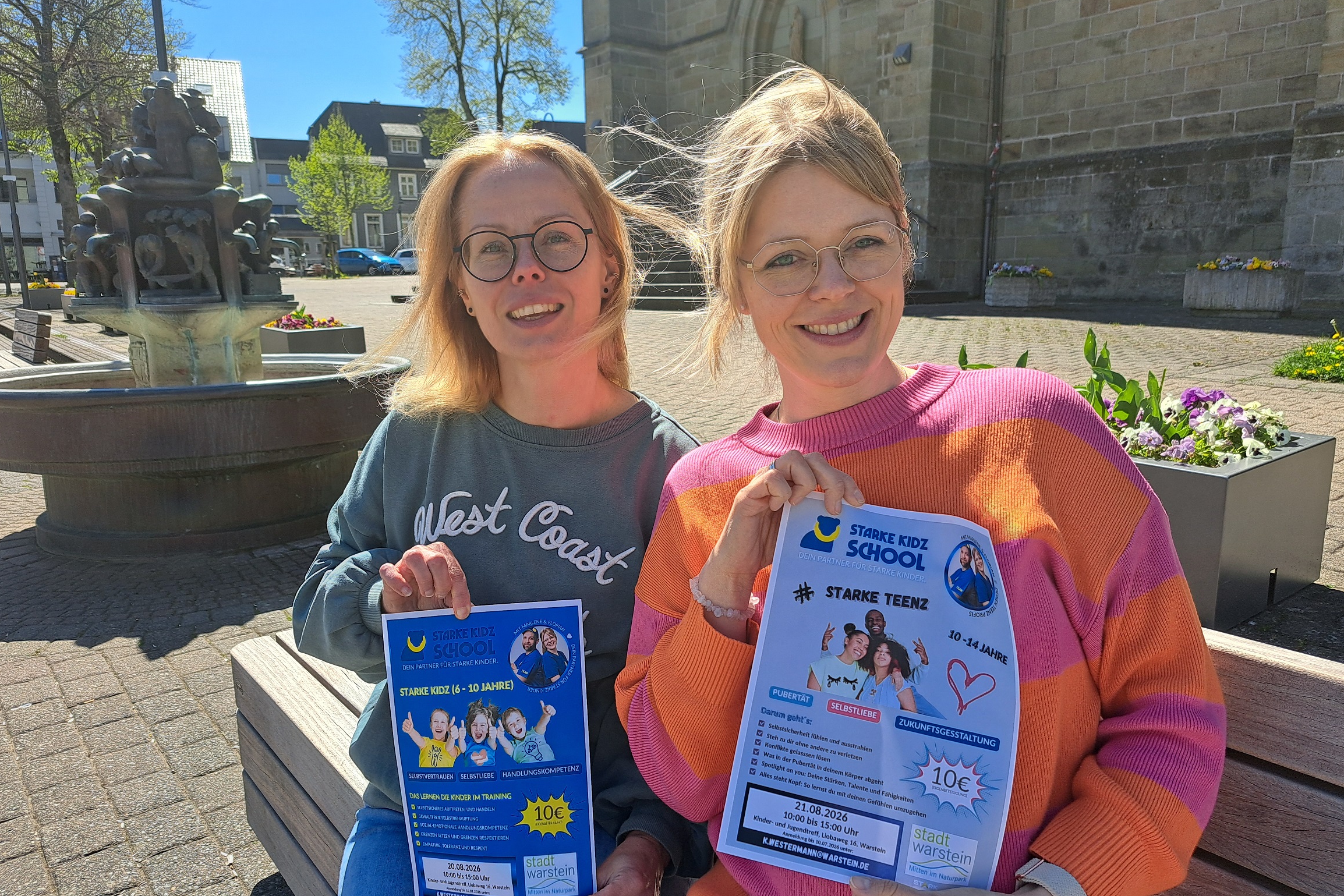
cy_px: 480
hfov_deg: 71.5
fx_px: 933
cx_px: 672
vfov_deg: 51.3
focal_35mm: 25
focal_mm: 5.23
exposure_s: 1/606
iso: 50
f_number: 1.8
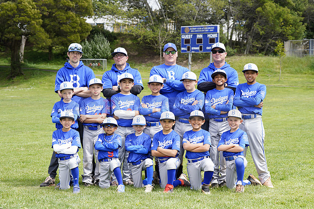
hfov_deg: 21.7
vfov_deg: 14.6
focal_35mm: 94
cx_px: 157
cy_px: 104
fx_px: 820
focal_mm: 94
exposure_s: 1/200
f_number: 8
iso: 160
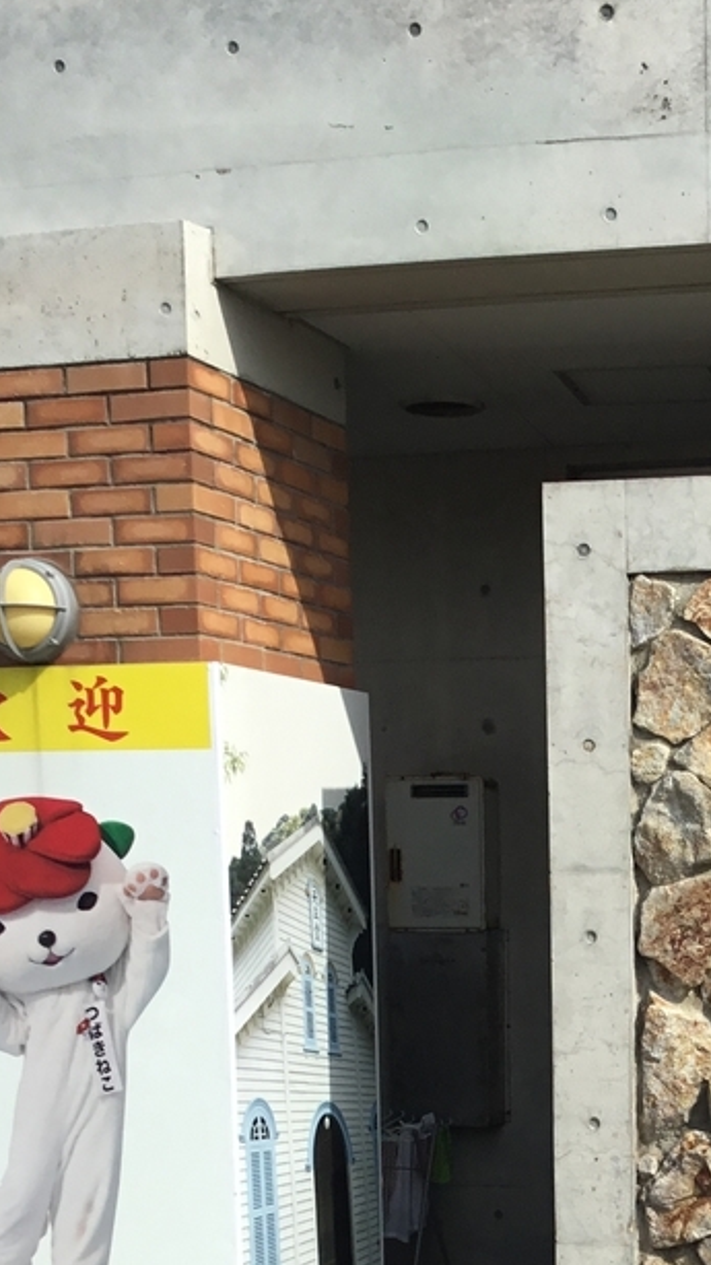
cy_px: 1187
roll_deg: +0.6
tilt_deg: -7.7
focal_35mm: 66
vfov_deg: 30.2
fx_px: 2214
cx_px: 727
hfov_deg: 17.8
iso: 25
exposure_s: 1/1538
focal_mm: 3.3
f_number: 2.4
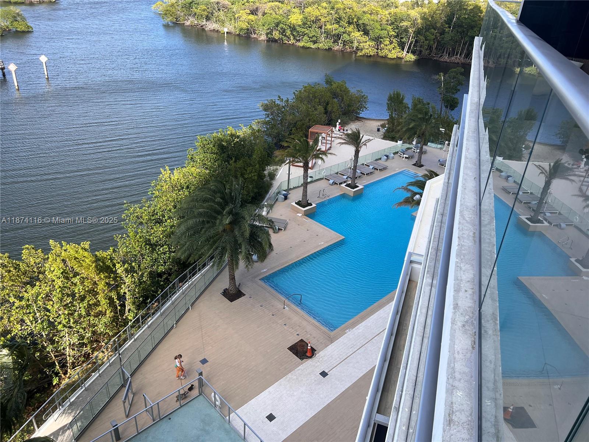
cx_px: 294
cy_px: 221
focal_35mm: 26
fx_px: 442
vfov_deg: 53.1
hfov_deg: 67.3
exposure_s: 1/1698
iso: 50
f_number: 1.5
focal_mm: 5.7
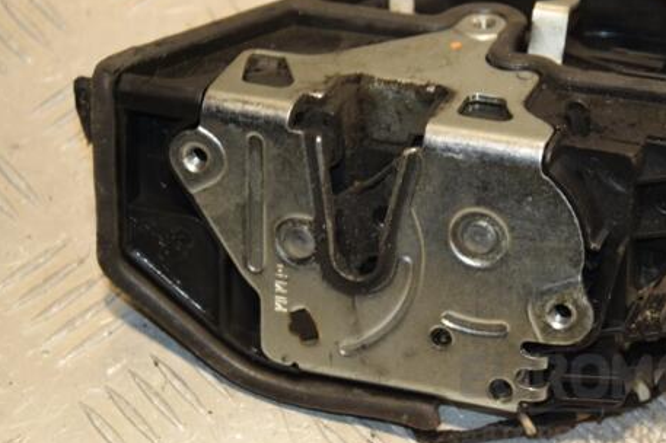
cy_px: 182
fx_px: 2551
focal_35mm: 138
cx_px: 433
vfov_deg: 9.9
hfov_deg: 14.9
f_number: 5.3
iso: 800
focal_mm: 70
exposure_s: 1/125
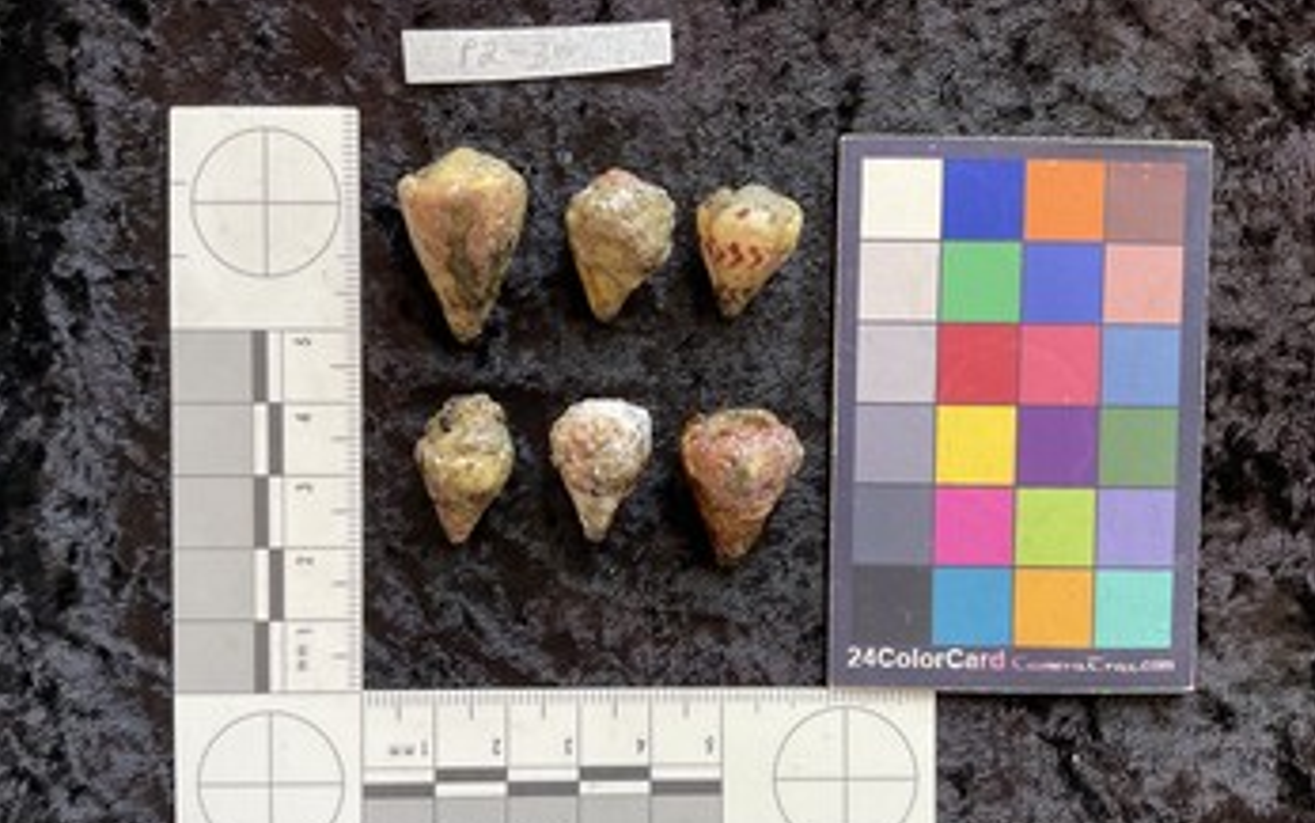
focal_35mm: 31
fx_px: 1111
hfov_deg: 61.2
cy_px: 465
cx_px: 659
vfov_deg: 40.5
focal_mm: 3
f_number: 1.8
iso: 64
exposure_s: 1/60
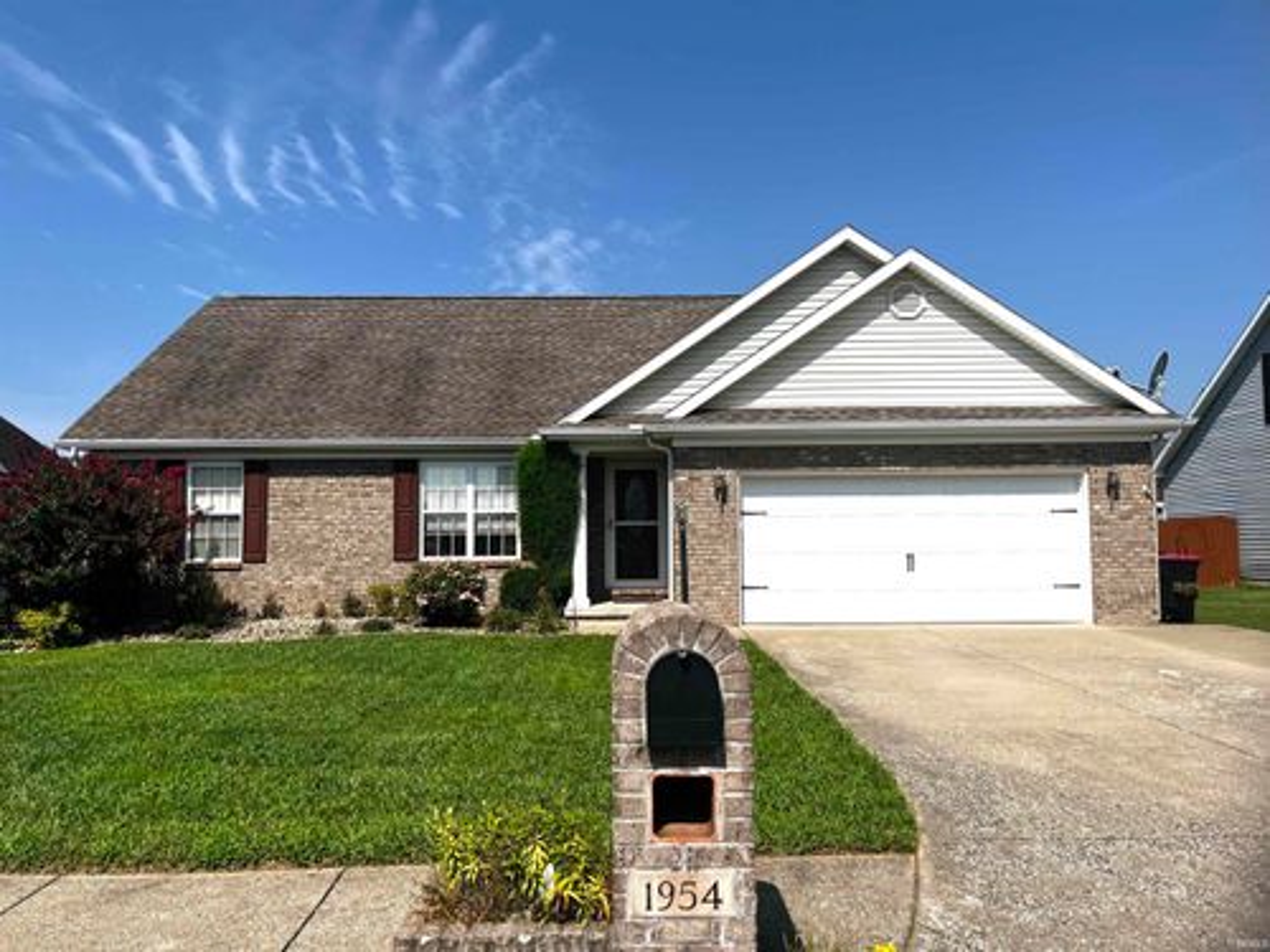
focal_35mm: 26
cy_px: 476
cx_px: 635
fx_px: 954
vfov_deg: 53.1
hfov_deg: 67.3
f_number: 1.6
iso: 50
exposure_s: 1/5556
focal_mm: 5.1
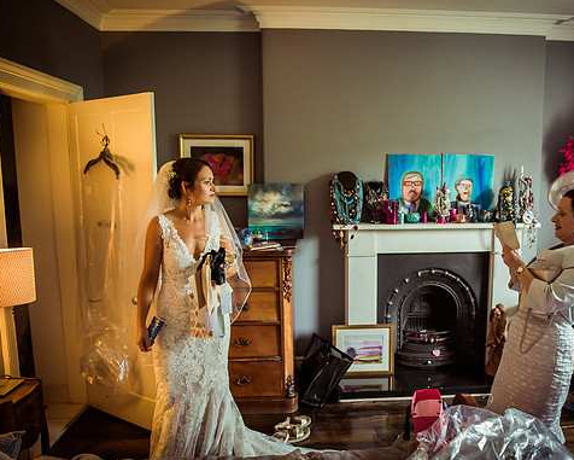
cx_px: 342
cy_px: 231
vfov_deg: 51.5
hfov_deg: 61.7
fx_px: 476
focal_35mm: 28
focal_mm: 24
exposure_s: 1/160
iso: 1250
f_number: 2.8
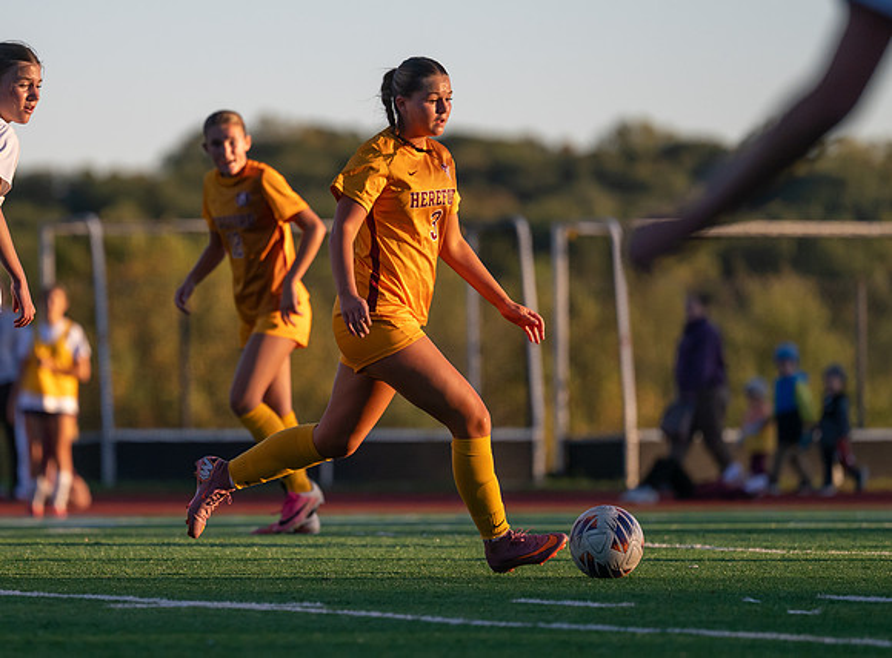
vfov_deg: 3.8
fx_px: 9983
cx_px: 272
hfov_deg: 5.1
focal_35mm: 390
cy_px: 314
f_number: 2.8
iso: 400
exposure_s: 1/3200
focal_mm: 200
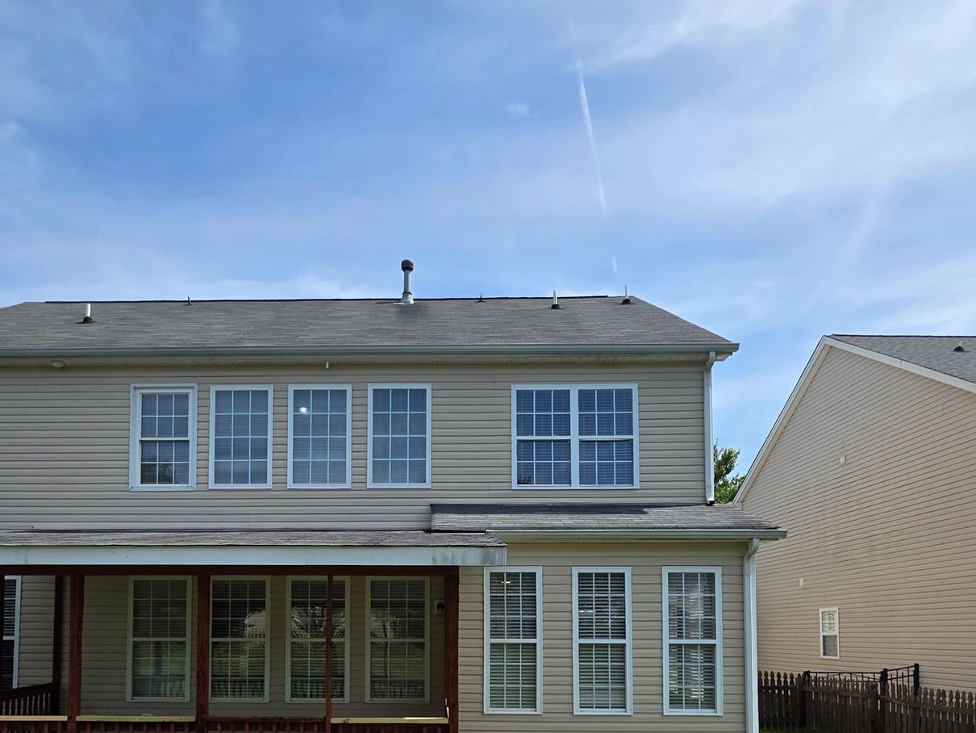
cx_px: 419
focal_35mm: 22
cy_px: 606
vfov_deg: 55.9
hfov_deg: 75.9
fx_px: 620
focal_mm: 2.2
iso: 40
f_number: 1.9
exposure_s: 1/2483
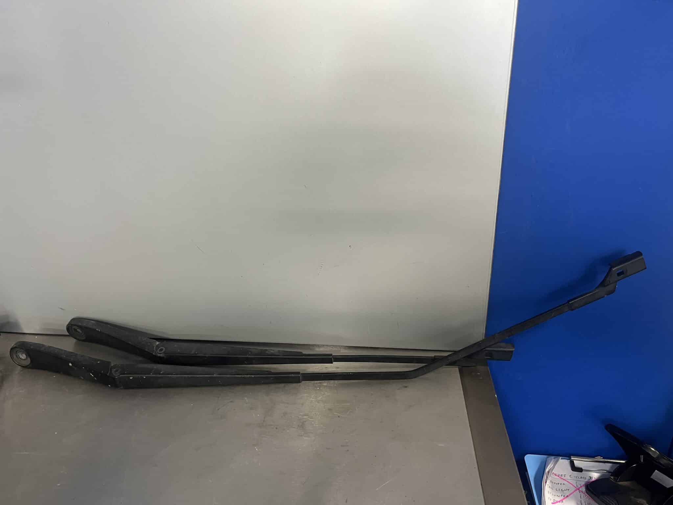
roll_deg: +2.1
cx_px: 336
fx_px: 505
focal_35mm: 26
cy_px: 252
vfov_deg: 53.1
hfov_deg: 67.3
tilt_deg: -23.8
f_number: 1.6
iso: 160
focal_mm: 5.1
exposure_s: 1/50
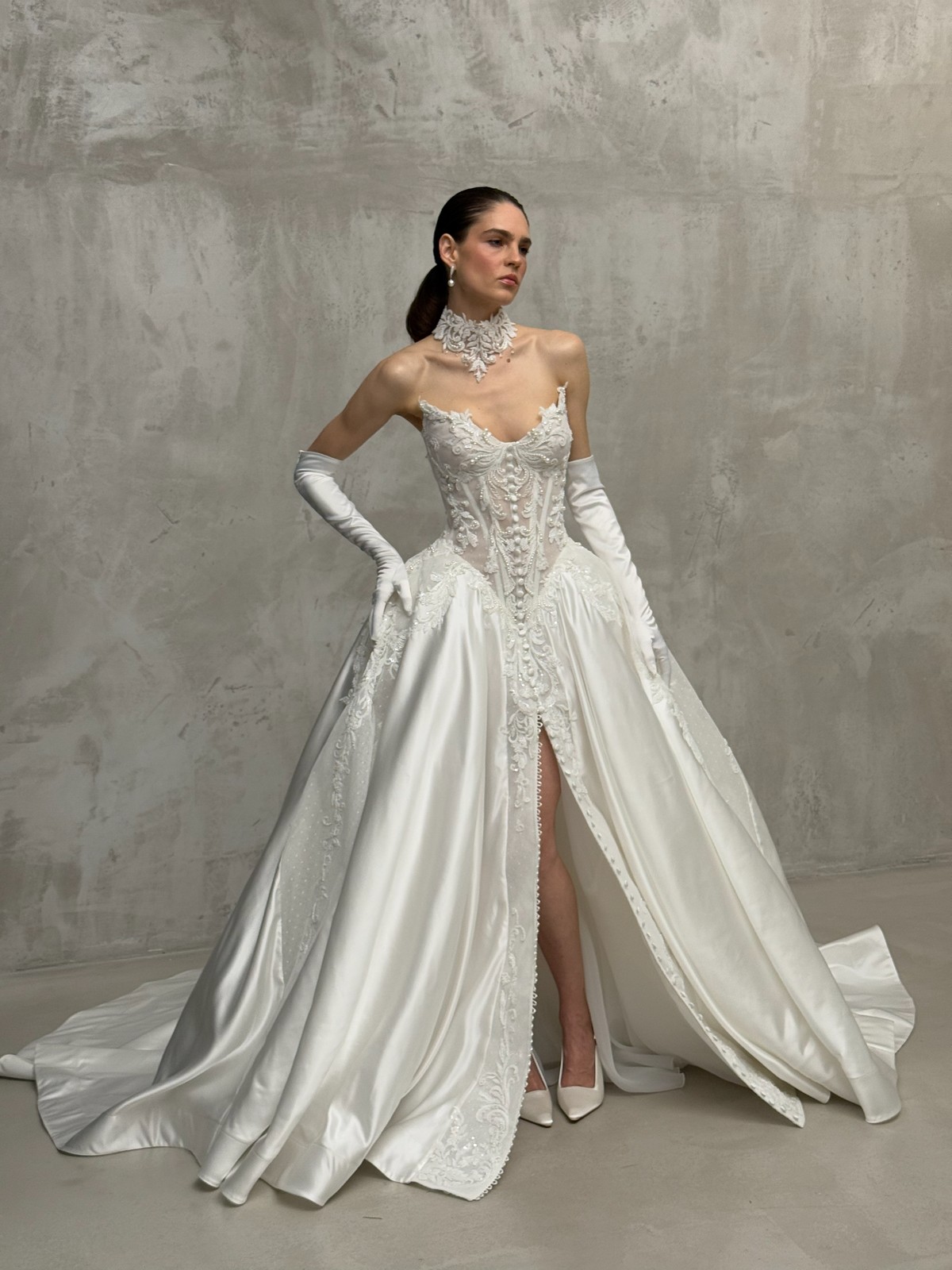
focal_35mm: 48
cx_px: 476
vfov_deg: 39.7
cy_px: 635
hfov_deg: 30.3
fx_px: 1760
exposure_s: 1/91
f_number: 1.78
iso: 100
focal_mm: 6.76
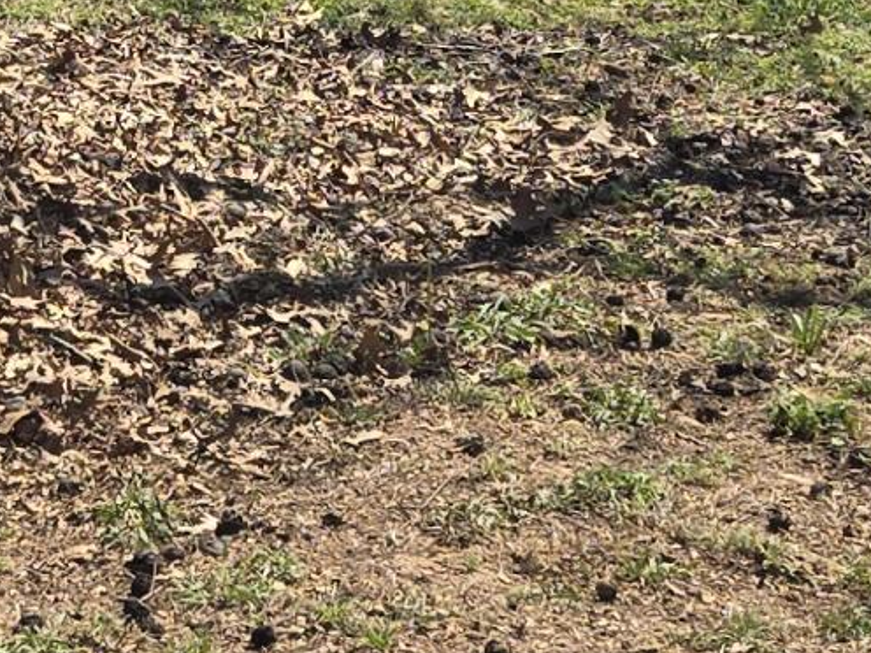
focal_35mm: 139
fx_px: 3497
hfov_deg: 14.2
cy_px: -221
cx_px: 321
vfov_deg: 10.4
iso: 25
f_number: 1.8
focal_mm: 5.4
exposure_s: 1/1737
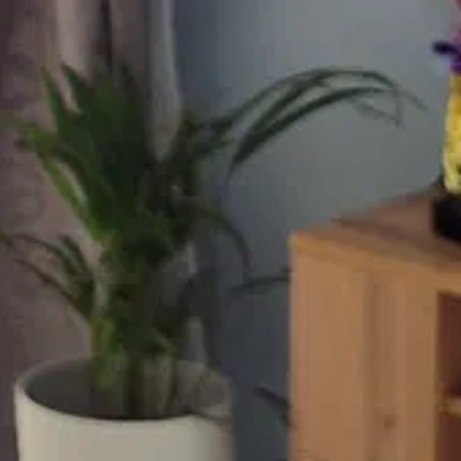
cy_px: -295
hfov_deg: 8.5
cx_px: -565
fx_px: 2893
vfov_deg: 8.8
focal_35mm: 192
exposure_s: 1/768
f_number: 1.8
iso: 25
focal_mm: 5.4
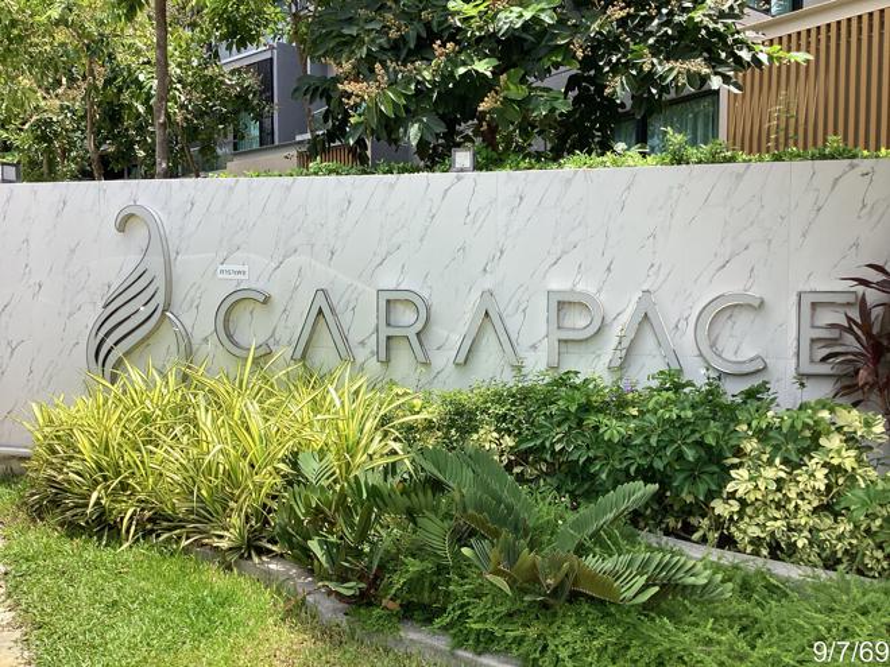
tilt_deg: -2.0
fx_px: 797
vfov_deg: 45.4
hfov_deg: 58.4
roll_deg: +0.2
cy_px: 334
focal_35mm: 31
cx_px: 445
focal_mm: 3.3
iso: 25
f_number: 2.4
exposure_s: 1/849
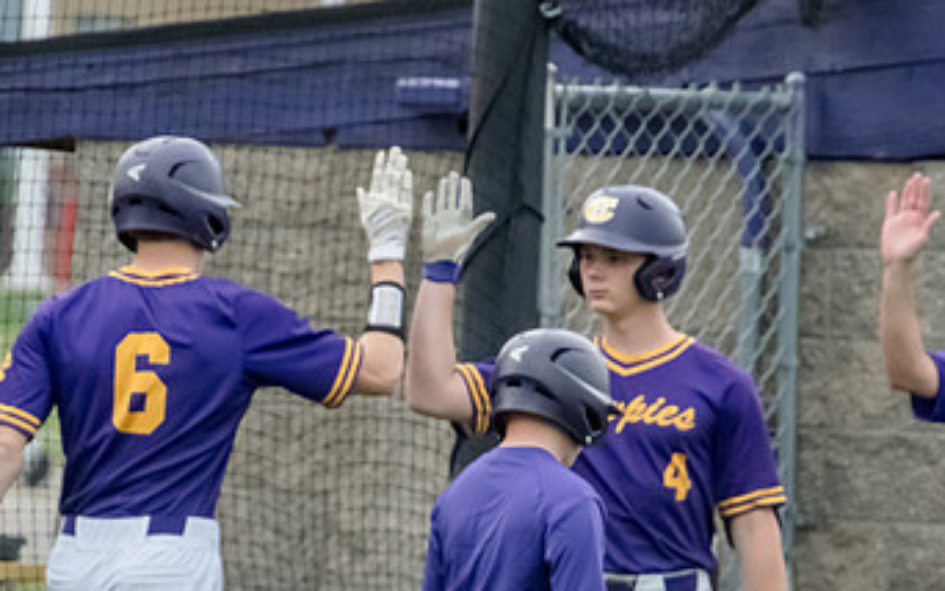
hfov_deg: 3.7
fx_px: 14711
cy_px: 435
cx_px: 453
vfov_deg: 2.3
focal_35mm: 571
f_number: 5.6
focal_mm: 220
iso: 5000
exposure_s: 1/2000
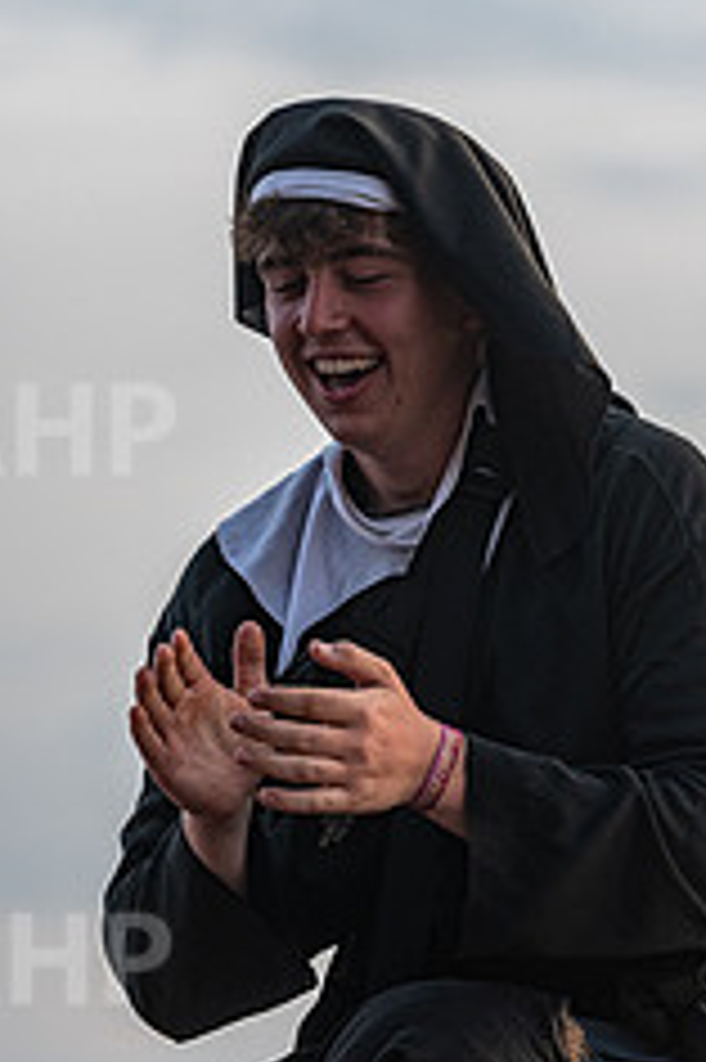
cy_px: 734
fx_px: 9544
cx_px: 490
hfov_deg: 4.2
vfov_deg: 6.4
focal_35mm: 324
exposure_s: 1/500
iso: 400
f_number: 5
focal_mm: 170
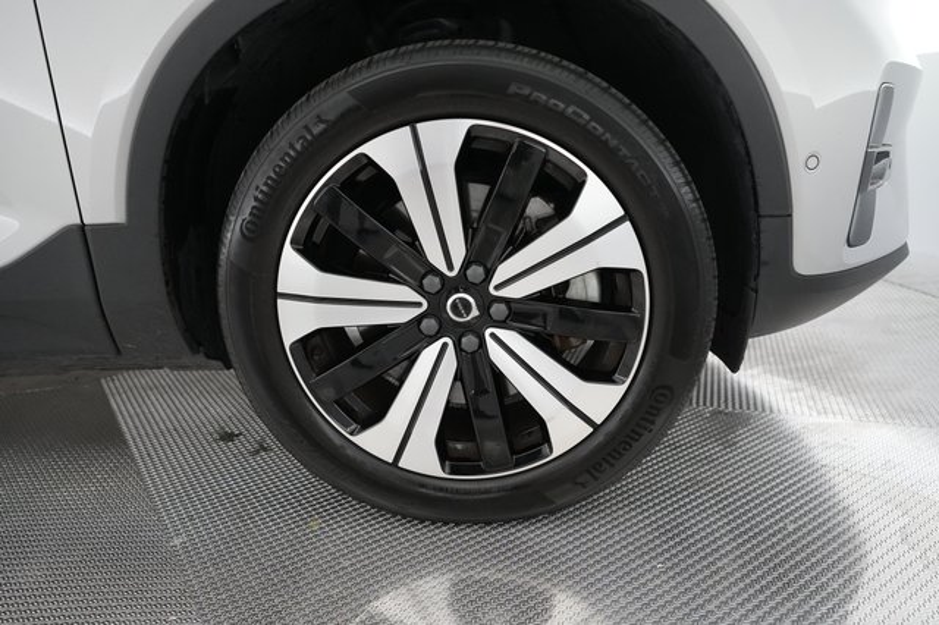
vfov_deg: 51.2
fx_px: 652
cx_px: 470
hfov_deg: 71.5
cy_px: 312
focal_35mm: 25
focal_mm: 25
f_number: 2.8
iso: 5000
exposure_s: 1/320
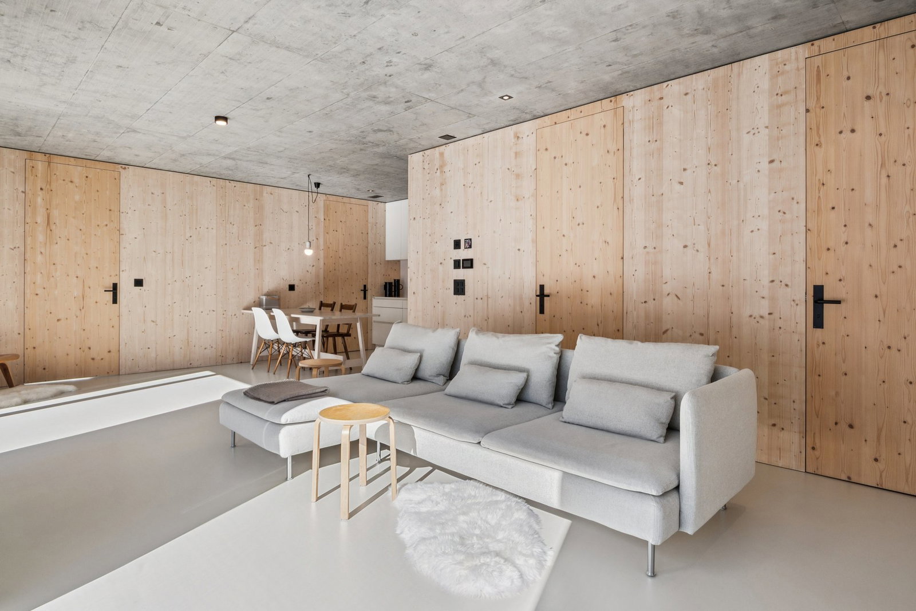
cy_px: 306
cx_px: 458
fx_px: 483
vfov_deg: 64.6
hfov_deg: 86.9
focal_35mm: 19
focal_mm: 13
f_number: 11
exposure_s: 1/25
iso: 100
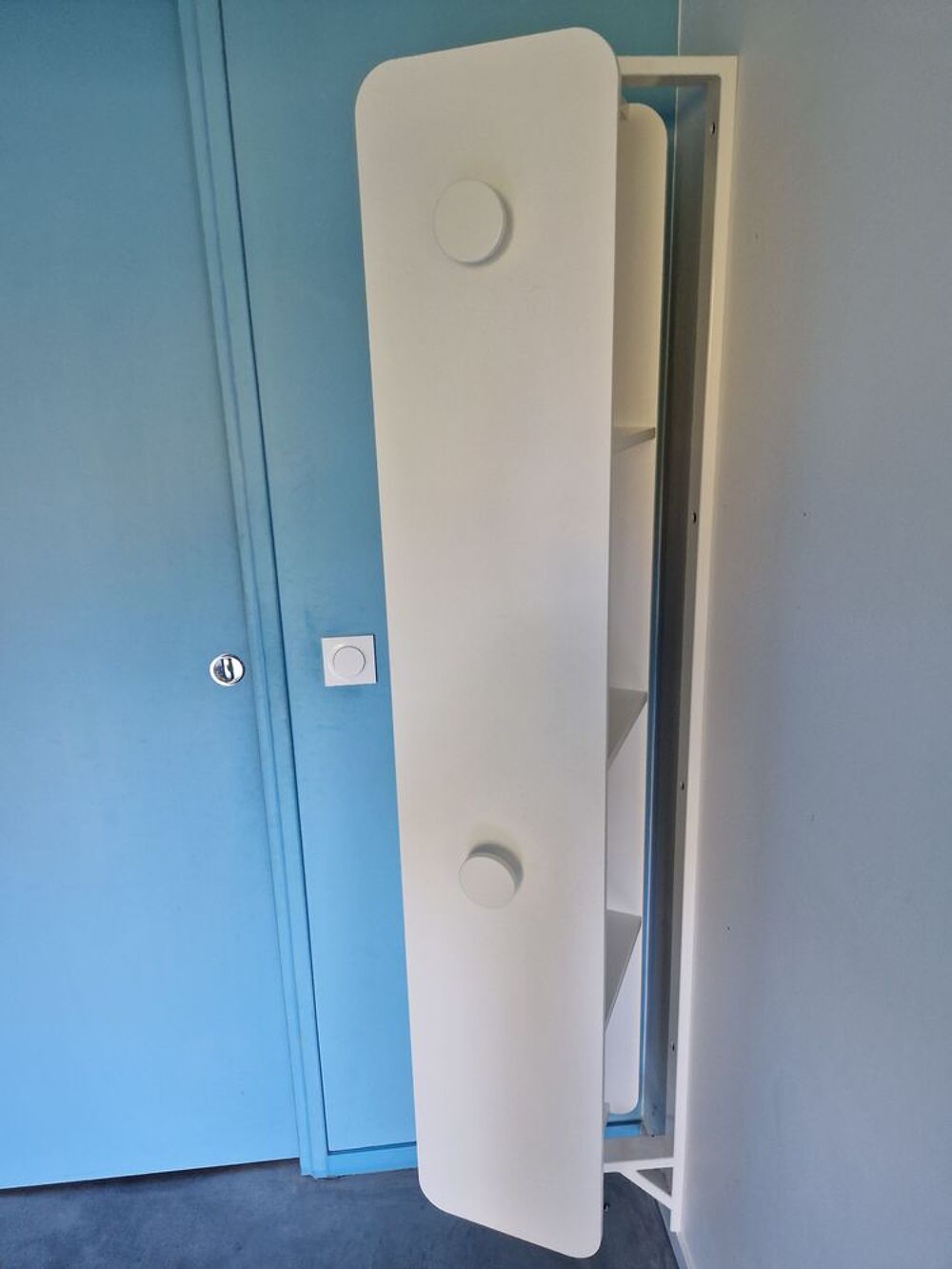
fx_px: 843
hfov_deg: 58.9
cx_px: 476
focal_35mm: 23
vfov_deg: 73.9
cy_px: 634
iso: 50
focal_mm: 5.4
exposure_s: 1/100
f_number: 1.8
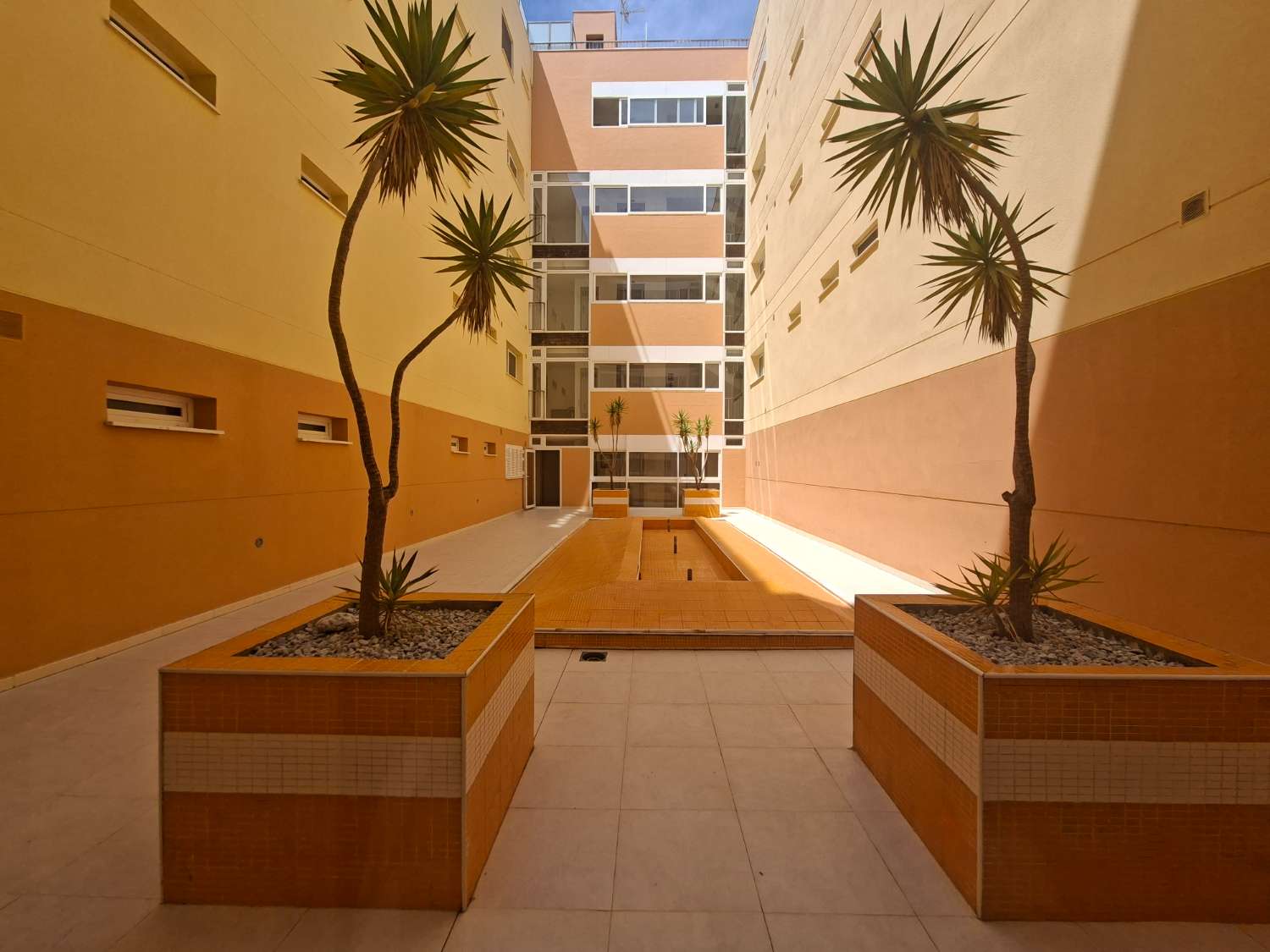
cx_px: 635
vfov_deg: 89.9
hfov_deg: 106.2
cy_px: 476
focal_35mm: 13
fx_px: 477
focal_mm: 1.74
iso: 40
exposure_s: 1/613
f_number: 2.2
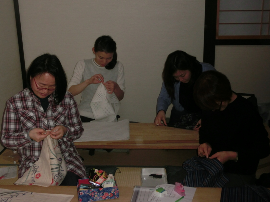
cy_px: 101
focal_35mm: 47
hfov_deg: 40.4
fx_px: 367
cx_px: 135
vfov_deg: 30.9
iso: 400
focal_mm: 8.29
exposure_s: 1/250
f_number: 4.2
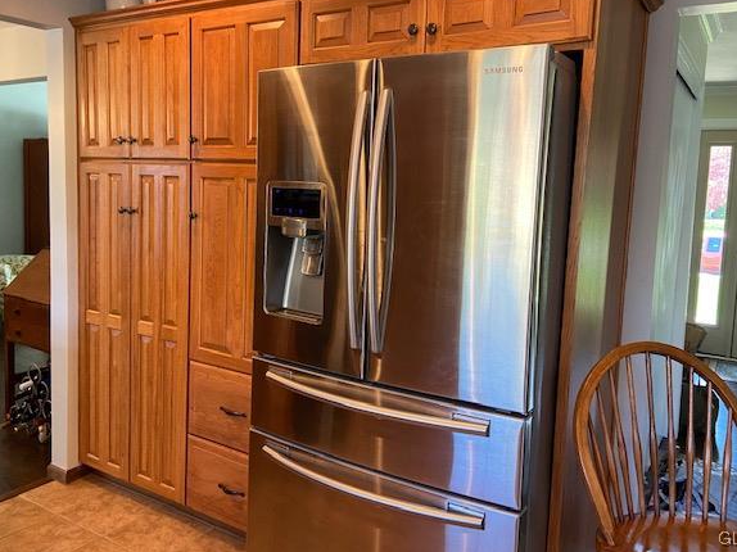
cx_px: 360
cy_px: 248
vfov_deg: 48.1
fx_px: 617
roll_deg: -2.9
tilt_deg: -5.3
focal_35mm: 29
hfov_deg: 61.7
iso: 250
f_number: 1.8
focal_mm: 4.25
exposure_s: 1/60
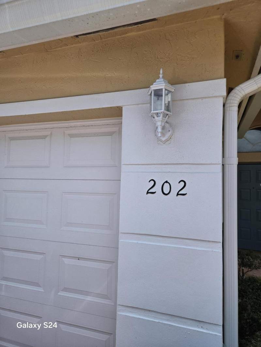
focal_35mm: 23
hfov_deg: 58.9
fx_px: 231
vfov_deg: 73.9
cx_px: 130
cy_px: 174
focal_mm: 5.4
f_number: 1.8
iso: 25
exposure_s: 1/1636
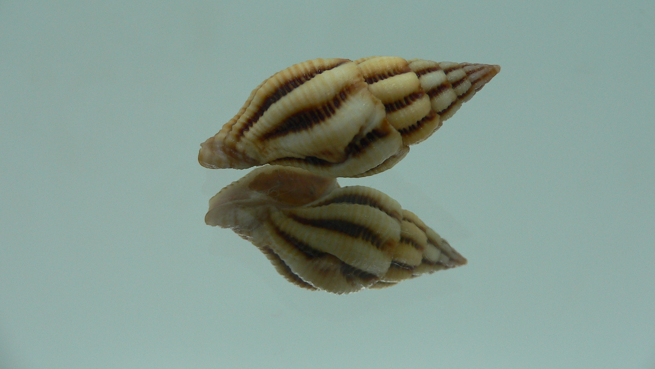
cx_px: 330
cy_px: 160
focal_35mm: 39
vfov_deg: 30.4
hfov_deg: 51.6
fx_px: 677
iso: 80
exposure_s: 1/60
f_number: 2.8
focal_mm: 4.6
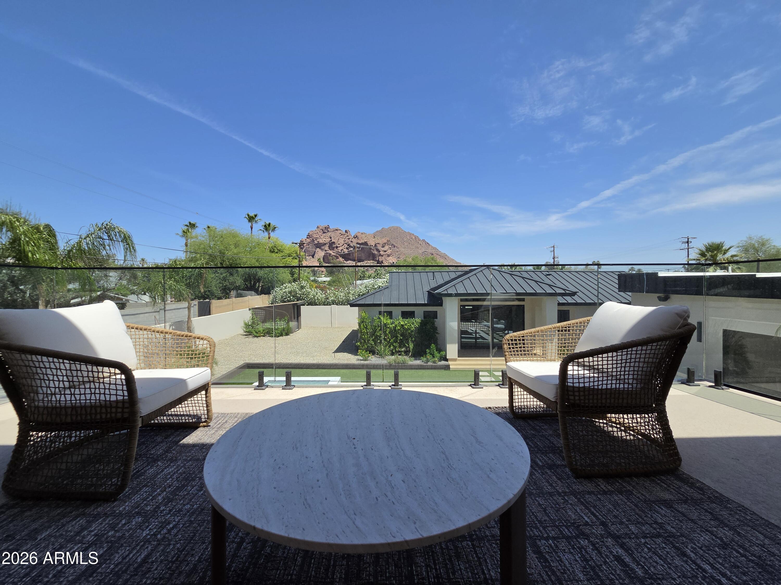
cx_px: 390
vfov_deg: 89.9
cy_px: 292
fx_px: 293
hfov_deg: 106.2
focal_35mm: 13
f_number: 2.2
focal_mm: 2.2
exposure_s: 1/3579
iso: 100
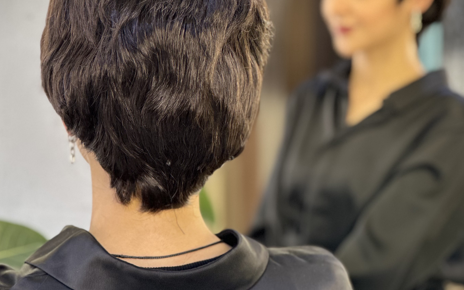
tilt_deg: -6.2
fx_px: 1530
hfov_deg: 17.2
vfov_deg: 10.8
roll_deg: +0.7
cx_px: 212
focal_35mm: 121
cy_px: 66
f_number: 2.8
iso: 200
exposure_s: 1/33
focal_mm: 9
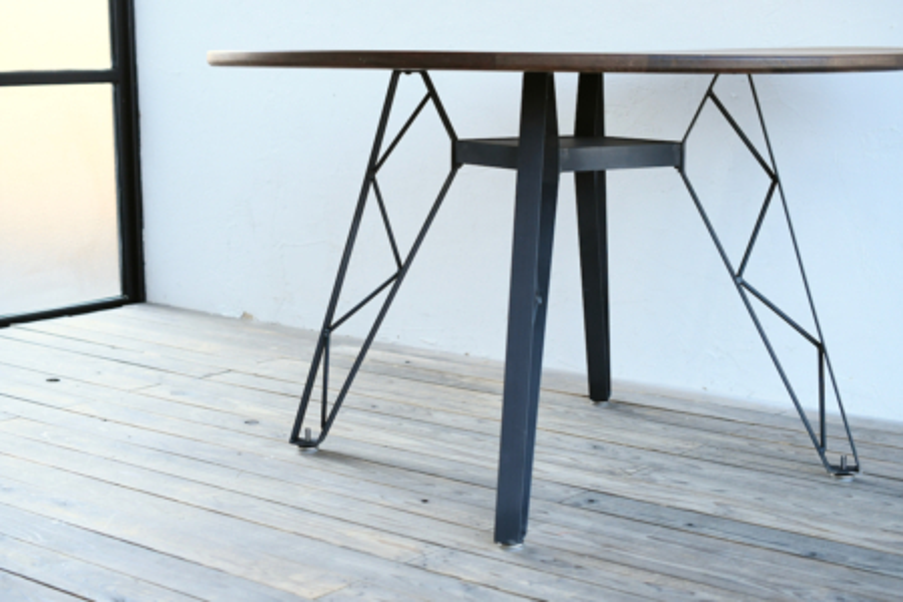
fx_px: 1505
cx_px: 452
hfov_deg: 33.4
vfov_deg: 22.6
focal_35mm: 60
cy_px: 301
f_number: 4.5
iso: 1600
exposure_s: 1/640
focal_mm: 40
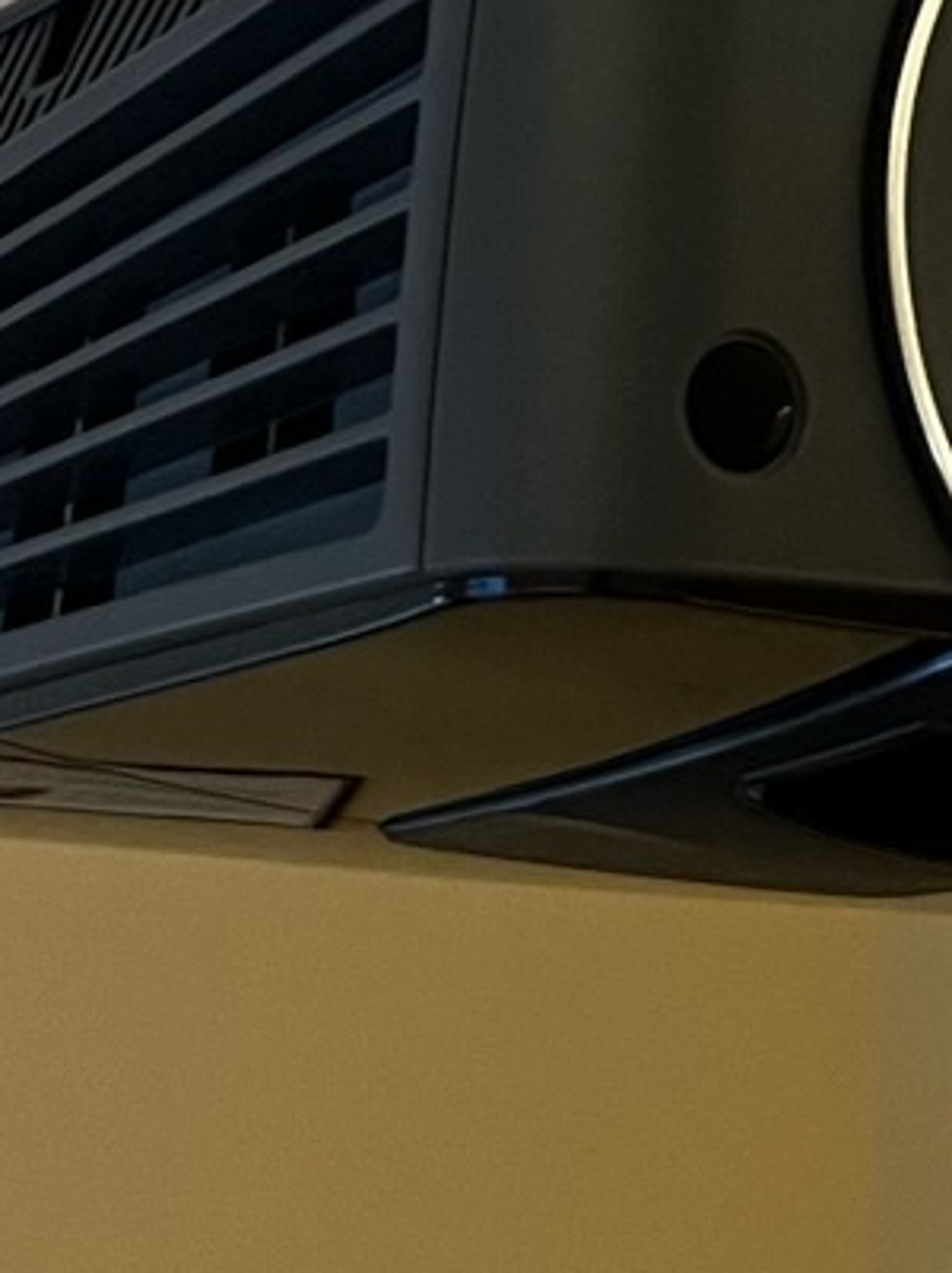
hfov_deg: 10.9
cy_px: -1297
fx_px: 4885
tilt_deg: +27.3
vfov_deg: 12.9
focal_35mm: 133
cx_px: 1231
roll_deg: -0.9
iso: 125
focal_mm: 5.1
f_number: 1.6
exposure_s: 1/50
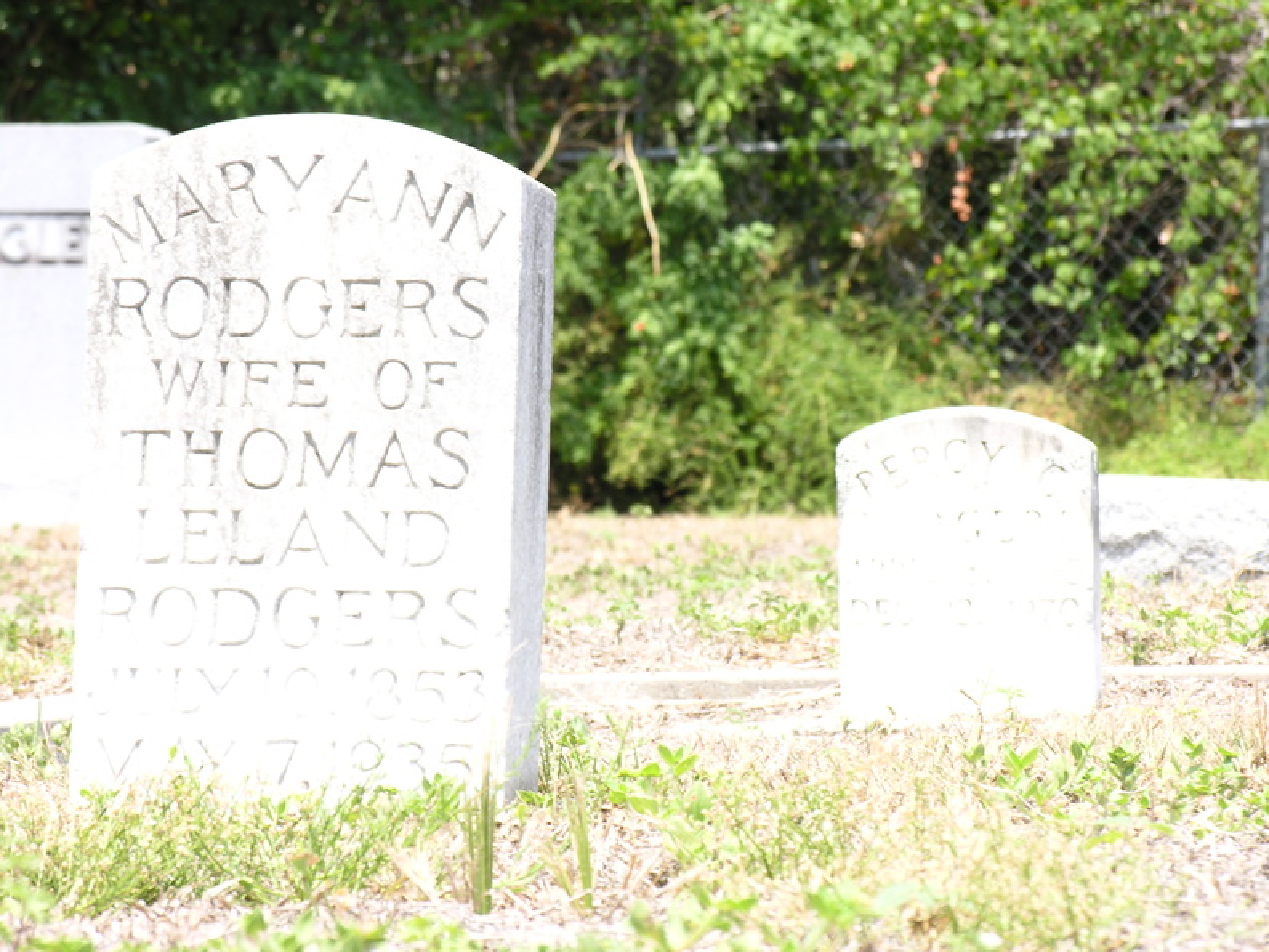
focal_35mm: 225
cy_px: 476
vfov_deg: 6.6
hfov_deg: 8.8
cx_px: 634
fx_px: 8248
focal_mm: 57.3
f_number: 6.8
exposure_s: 1/73.5
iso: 50
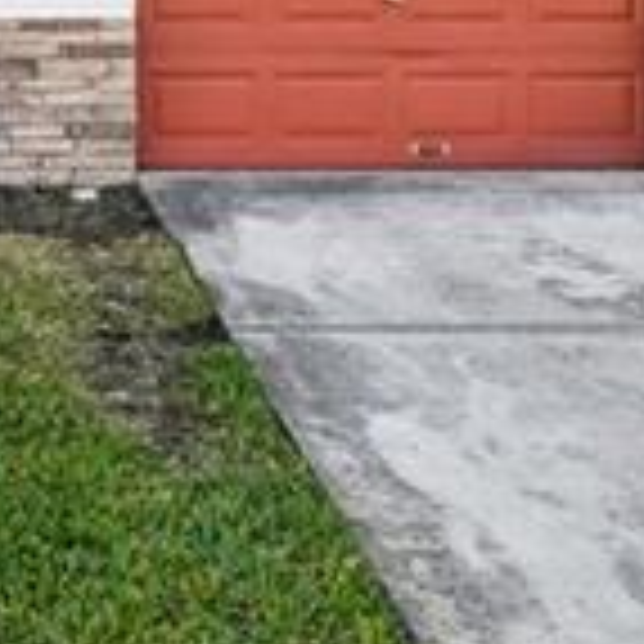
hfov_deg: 19.6
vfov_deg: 16.2
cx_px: -50
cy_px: -603
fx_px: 1789
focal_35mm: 85
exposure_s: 1/400
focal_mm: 14
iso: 400
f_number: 8
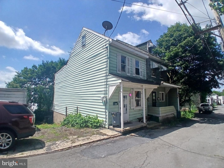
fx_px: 110
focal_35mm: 17
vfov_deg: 74.8
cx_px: 112
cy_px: 84
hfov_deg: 91.0
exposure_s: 1/1664
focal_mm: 1.4
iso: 50
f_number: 2.2
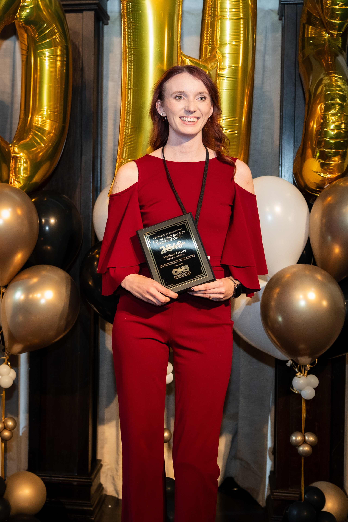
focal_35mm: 61
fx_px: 891
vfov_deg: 32.6
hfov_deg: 21.8
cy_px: 242
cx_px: 67
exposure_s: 1/200
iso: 1250
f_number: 2.2
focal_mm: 35
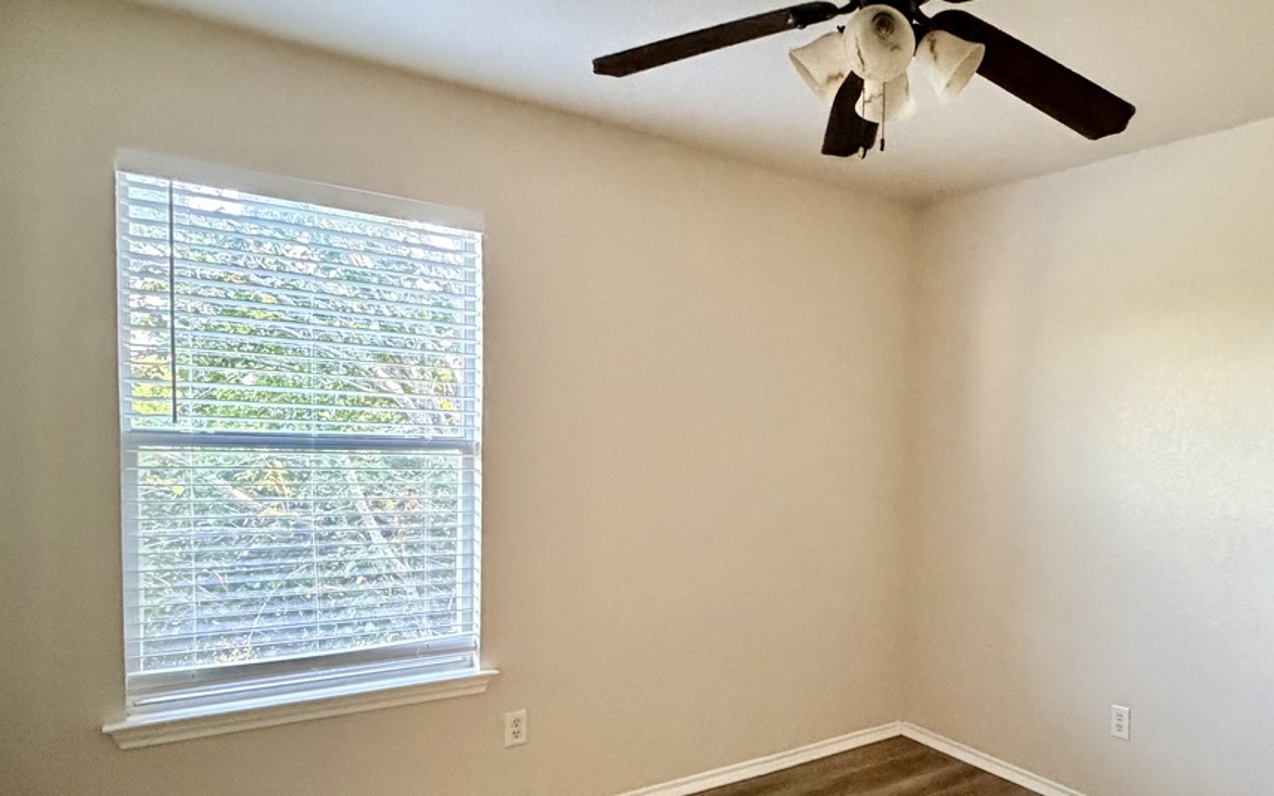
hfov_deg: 70.4
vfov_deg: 48.9
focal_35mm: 25
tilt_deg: -2.4
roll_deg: -1.1
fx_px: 868
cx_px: 851
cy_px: 486
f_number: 2.2
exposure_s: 1/60
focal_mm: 2.22
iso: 800
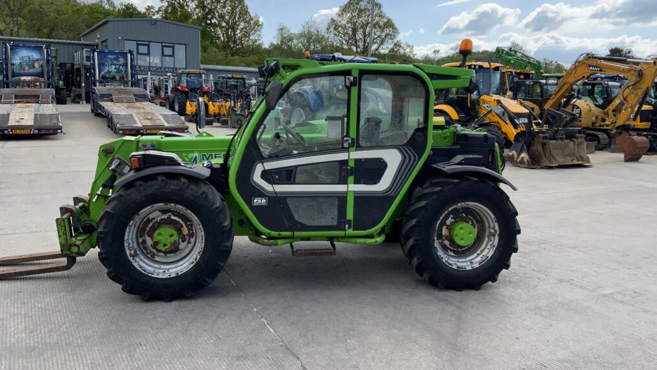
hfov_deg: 61.0
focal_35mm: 32
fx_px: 558
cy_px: 157
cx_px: 326
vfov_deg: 36.6
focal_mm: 3
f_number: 1.8
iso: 16
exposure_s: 1/1626
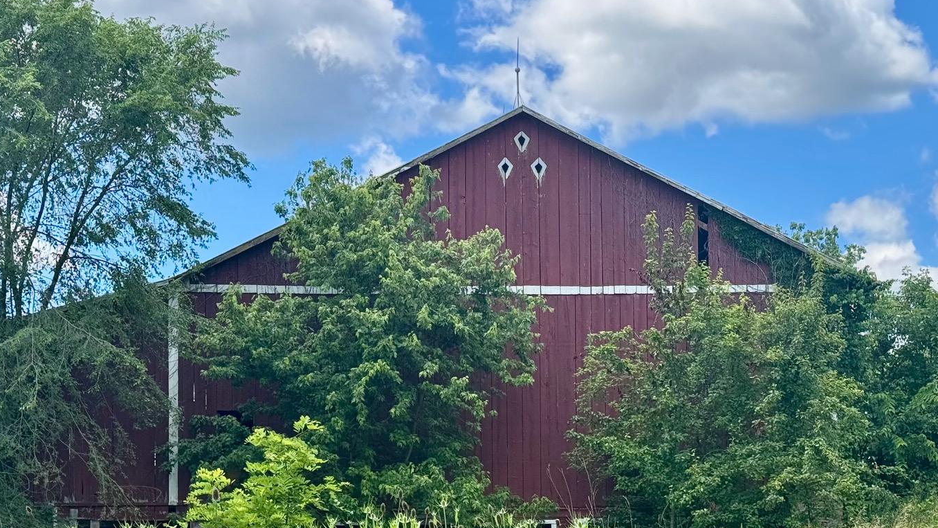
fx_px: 1965
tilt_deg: +2.5
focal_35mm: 79
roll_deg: -0.6
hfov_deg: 26.8
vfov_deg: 15.1
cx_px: 461
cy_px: 489
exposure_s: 1/1818
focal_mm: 6.76
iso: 64
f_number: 1.78
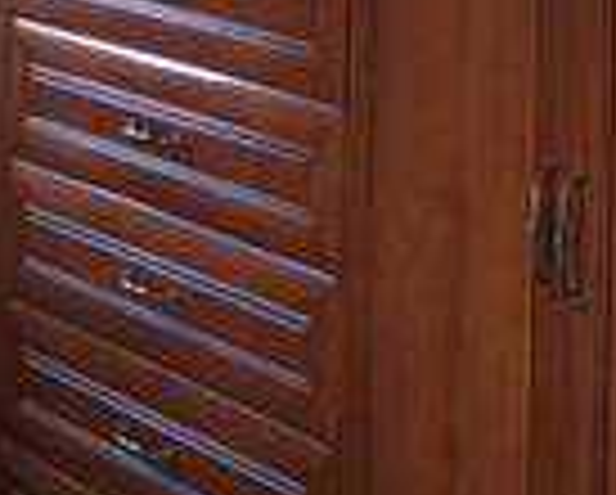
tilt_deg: +0.7
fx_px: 2410
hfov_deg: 14.1
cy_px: -333
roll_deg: -2.2
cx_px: 737
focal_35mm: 132
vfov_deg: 11.1
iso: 64
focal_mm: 4.15
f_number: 2.2
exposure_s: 1/15
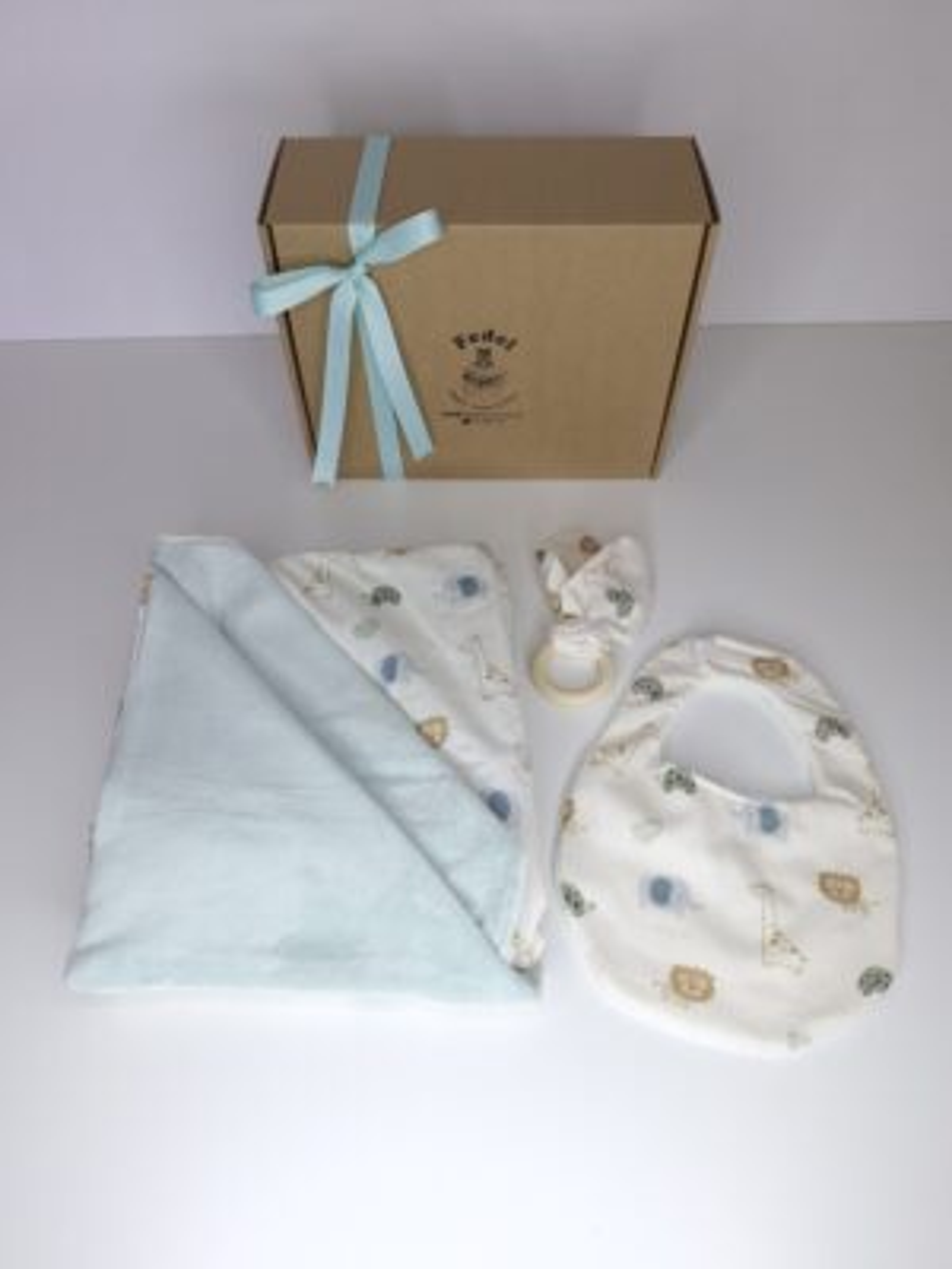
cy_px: 634
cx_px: 476
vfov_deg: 73.9
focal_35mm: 23
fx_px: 843
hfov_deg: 58.9
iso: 50
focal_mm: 5.54
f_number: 1.8
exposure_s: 1/50
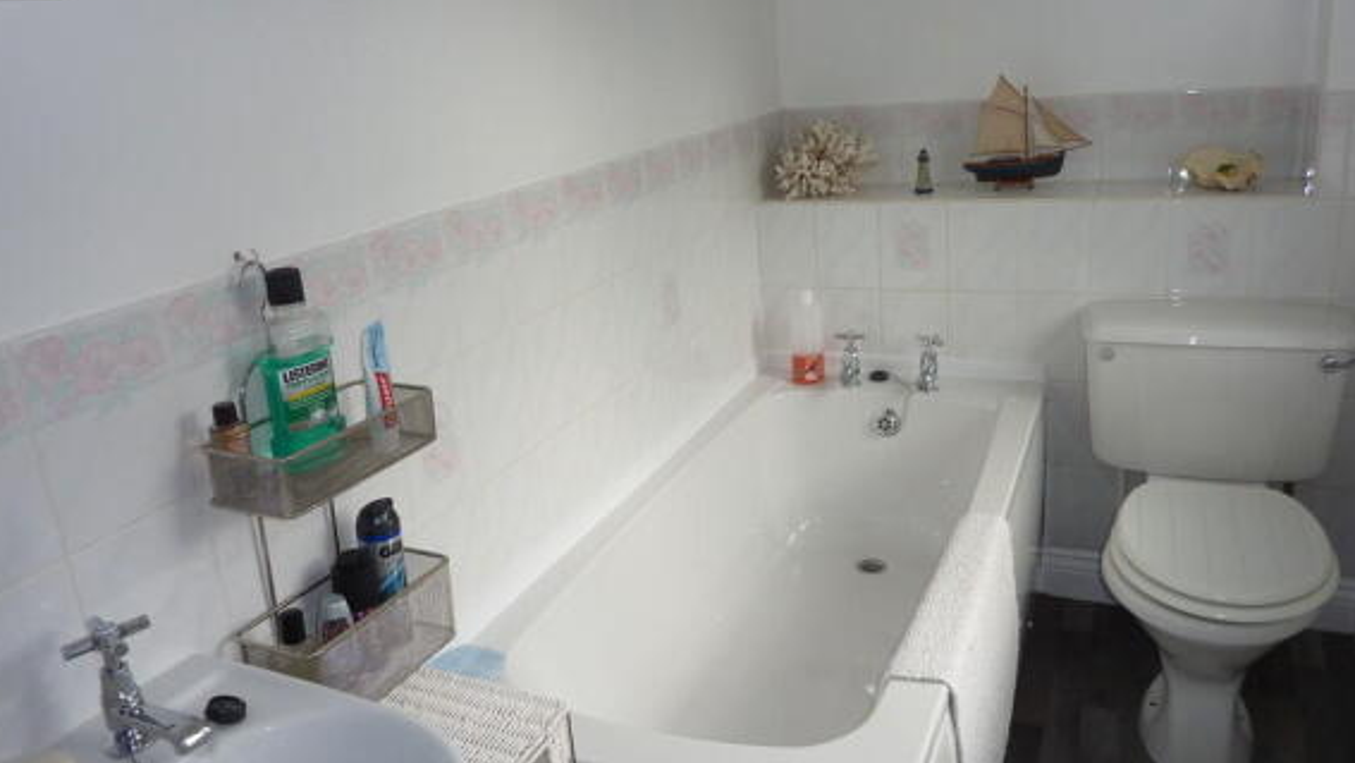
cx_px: 680
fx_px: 1006
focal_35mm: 28
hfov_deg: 67.9
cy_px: 370
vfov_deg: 41.5
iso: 100
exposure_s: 1/100
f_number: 3.3
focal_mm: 4.1
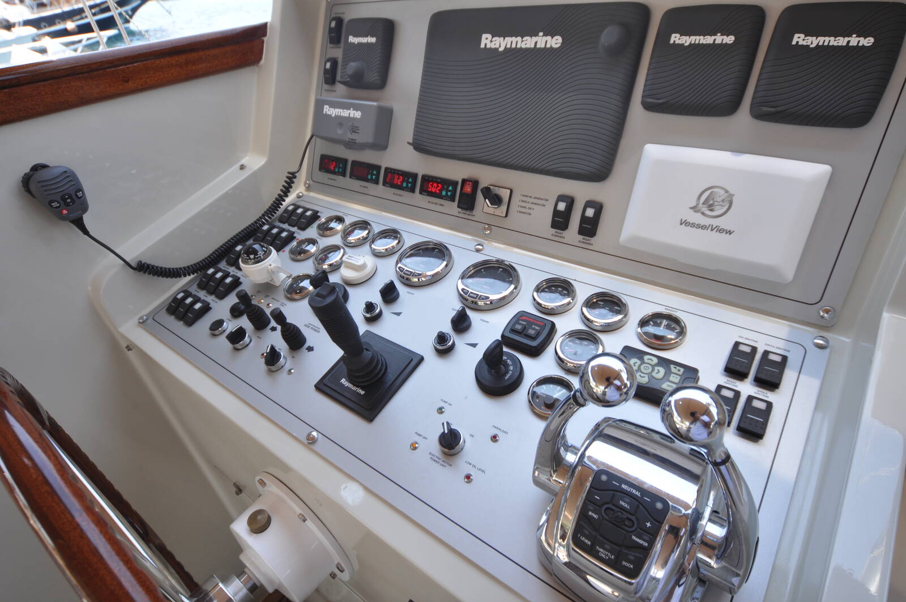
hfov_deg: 90.1
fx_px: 452
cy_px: 301
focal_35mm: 18
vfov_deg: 67.3
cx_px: 453
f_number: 5.6
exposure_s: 1/125
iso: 250
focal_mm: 12
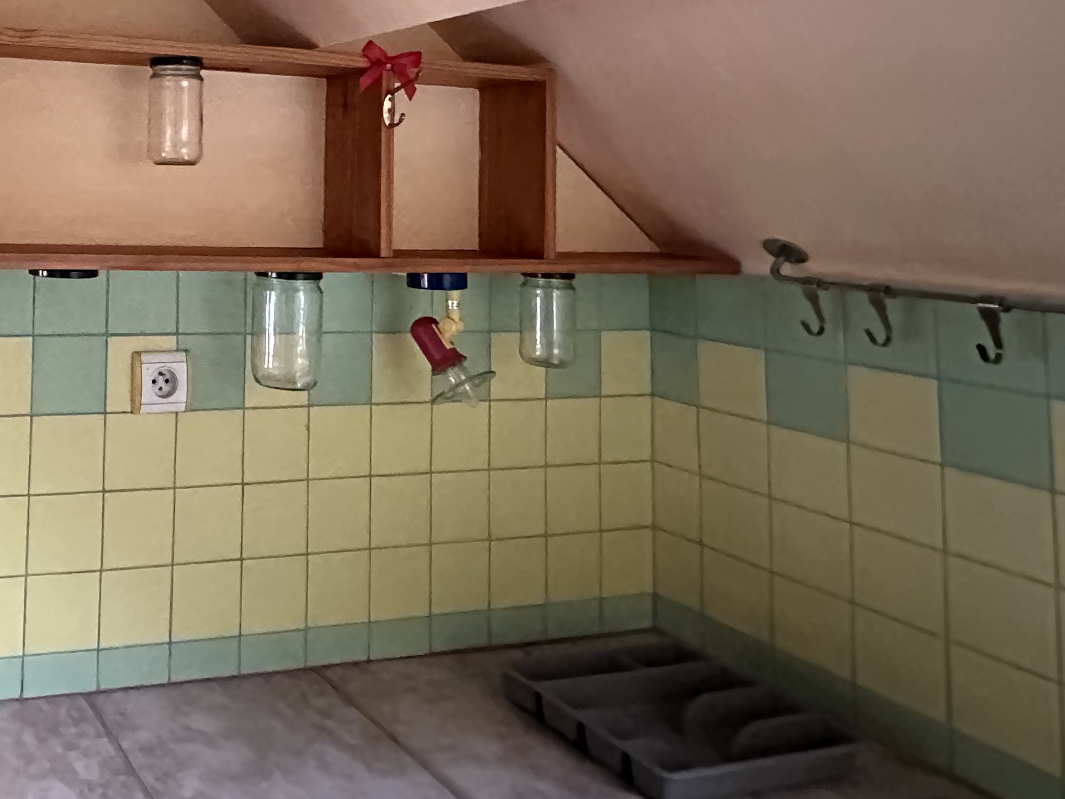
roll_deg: -2.2
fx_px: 985
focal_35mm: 32
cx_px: 10
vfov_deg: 41.5
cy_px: 121
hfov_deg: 47.6
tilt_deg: +3.6
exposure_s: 1/45
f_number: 2.2
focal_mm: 2.22
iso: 1250
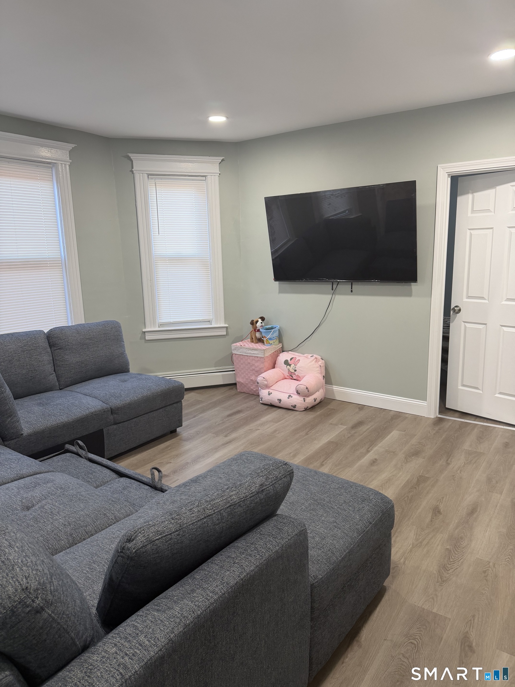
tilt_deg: -11.2
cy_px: 344
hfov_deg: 56.8
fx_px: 476
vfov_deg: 71.6
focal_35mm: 24
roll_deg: +1.8
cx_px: 258
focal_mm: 6.76
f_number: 1.78
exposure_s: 1/60
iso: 160
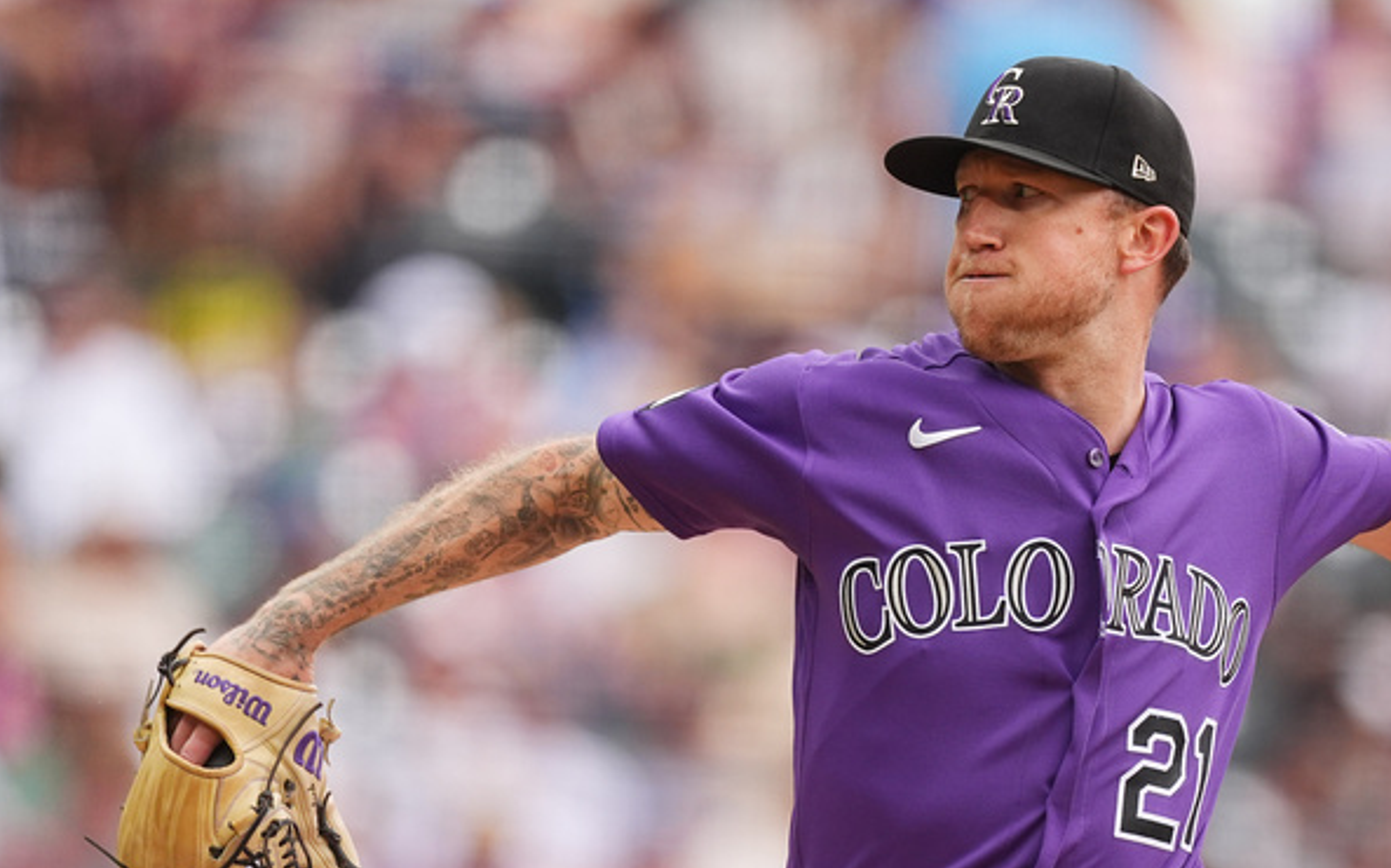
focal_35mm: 1056
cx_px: 1039
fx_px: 40013
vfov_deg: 1.2
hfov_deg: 2.0
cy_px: 659
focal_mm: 600
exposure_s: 1/2000
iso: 800
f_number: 4
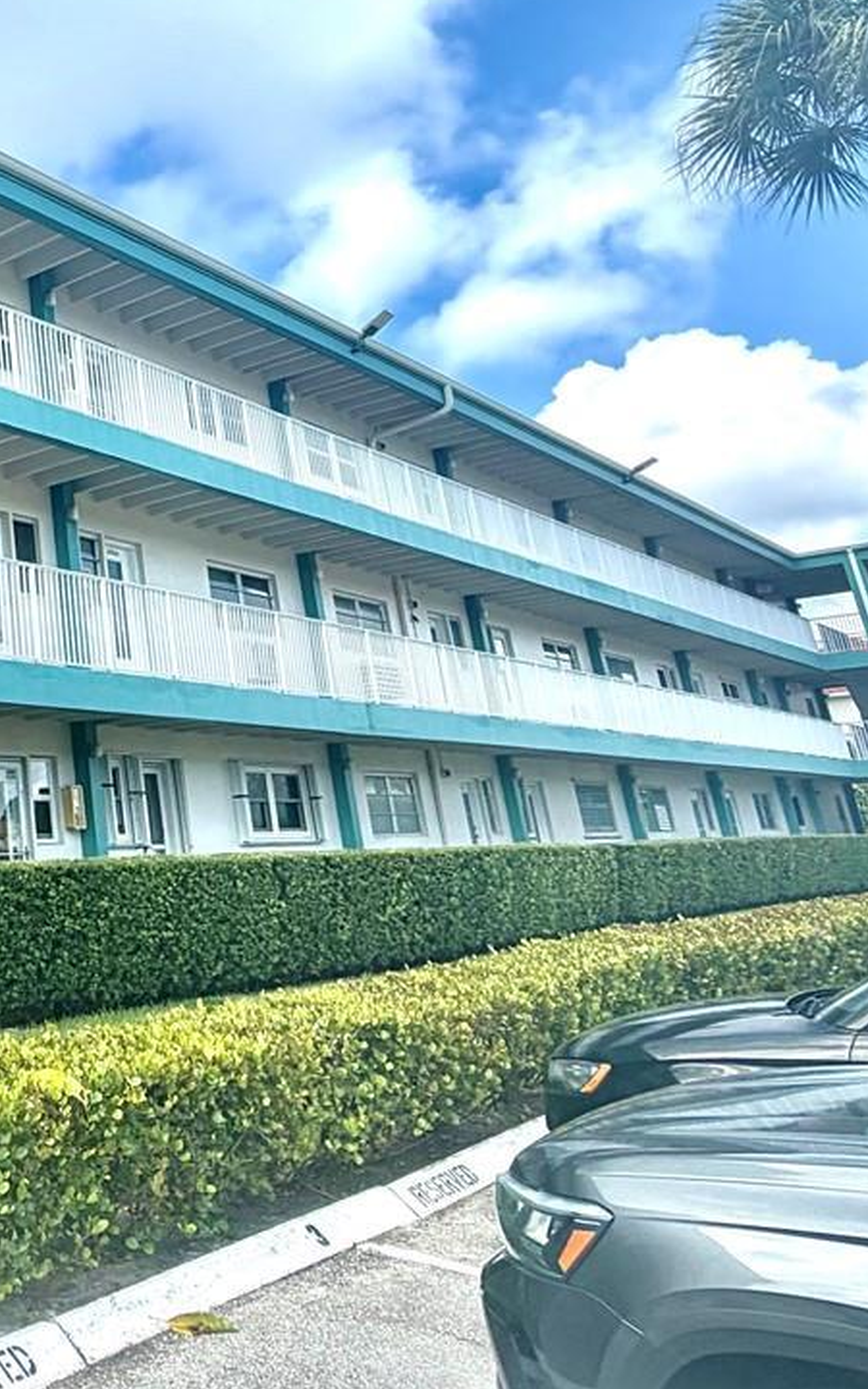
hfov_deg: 31.9
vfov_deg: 56.4
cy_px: 421
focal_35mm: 33
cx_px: -174
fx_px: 1249
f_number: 2.2
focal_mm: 2.22
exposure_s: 1/770
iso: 32
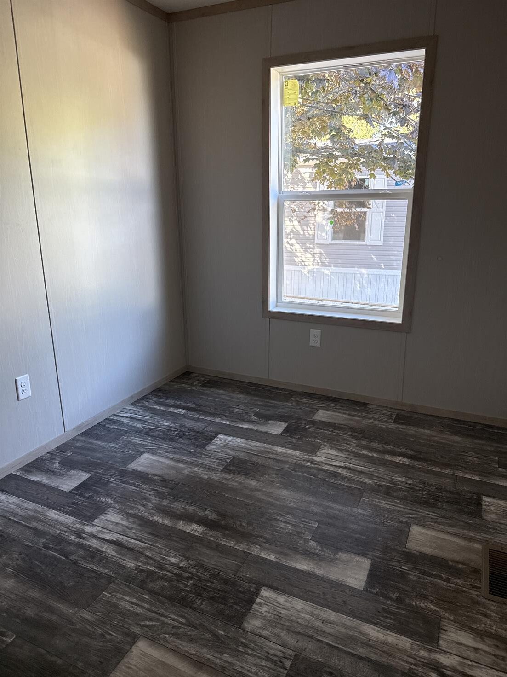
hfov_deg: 56.8
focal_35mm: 24
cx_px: 254
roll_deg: +0.3
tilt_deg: -14.6
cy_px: 338
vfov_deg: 71.6
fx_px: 469
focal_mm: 6.76
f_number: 1.78
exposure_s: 1/60
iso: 160
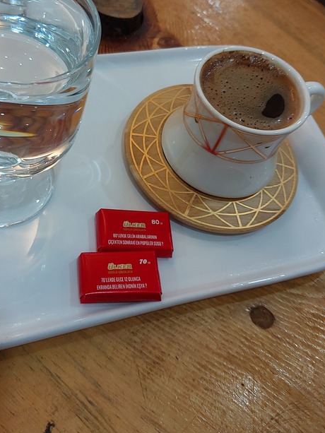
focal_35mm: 45
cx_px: 92
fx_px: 563
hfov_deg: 31.8
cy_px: 177
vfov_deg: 41.9
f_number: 1.8
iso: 250
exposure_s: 1/50
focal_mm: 4.6
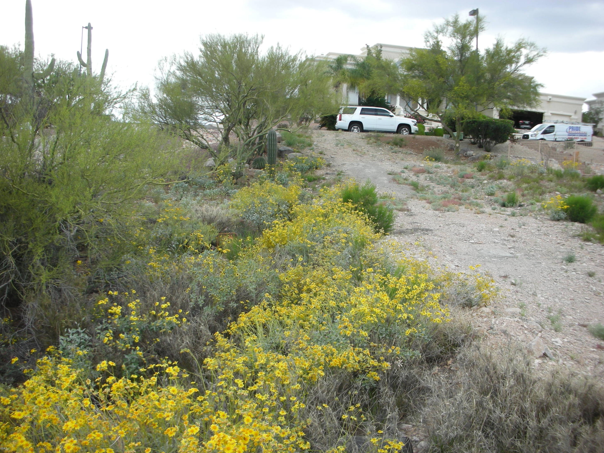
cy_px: 230
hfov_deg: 51.4
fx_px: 628
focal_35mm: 36
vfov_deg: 39.7
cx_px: 298
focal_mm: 5.8
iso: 50
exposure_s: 1/234
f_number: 3
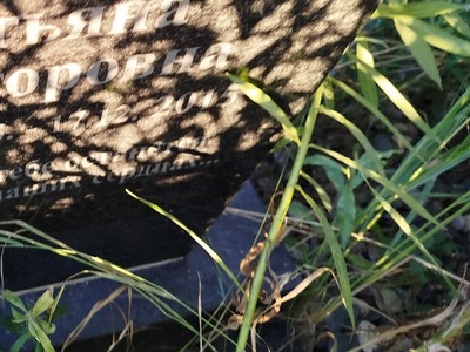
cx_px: 29
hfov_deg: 36.6
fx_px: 652
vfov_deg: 29.1
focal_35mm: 48
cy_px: 39
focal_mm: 5.31
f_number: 1.7
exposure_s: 1/50
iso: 80
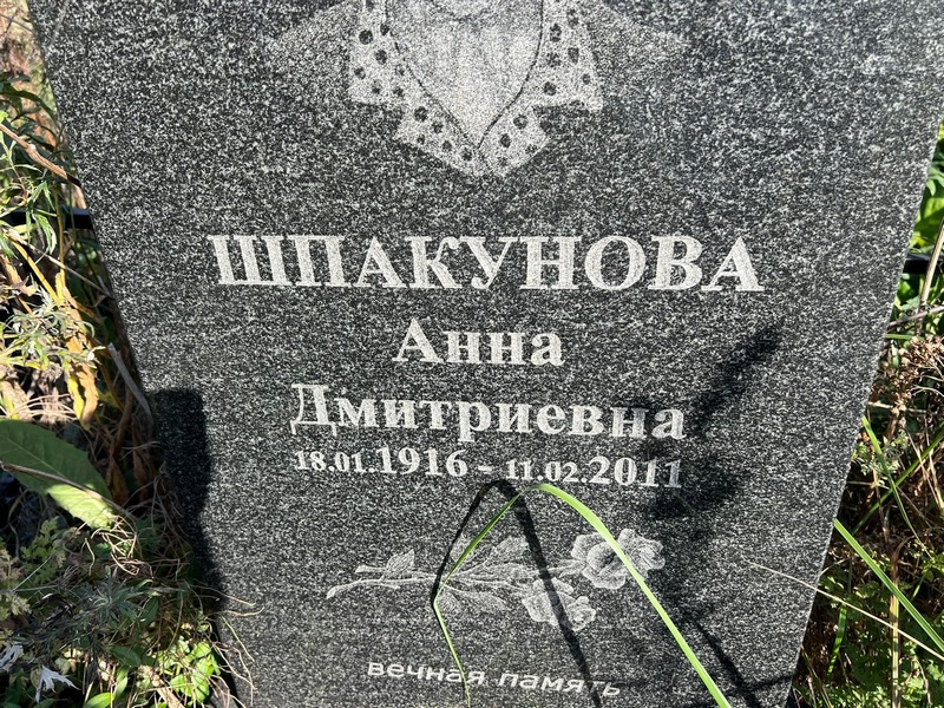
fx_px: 709
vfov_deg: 53.1
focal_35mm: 26
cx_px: 472
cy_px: 354
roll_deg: +4.0
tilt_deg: -32.6
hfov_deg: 67.3
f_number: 1.5
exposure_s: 1/1252
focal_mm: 5.7
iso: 50
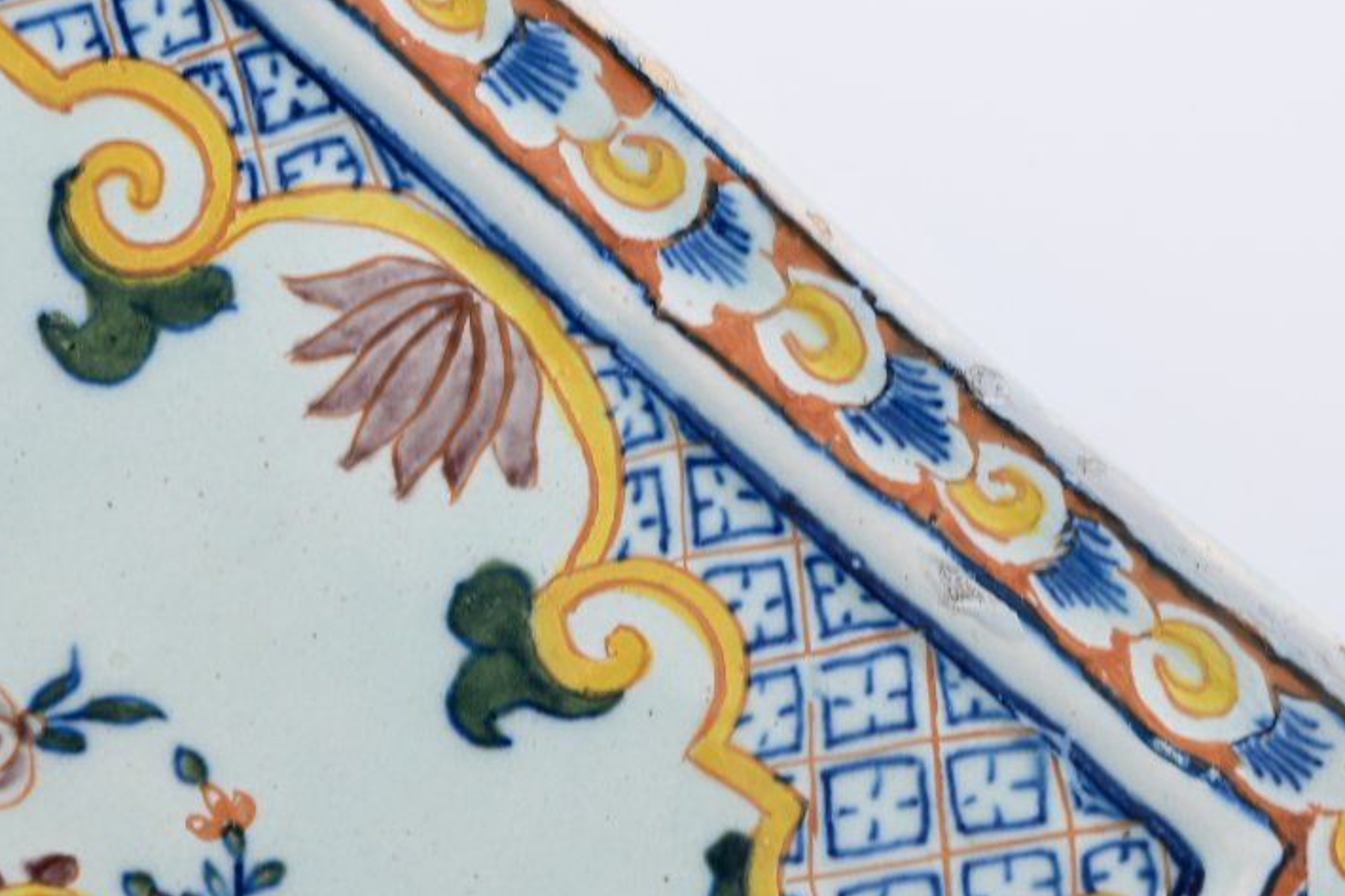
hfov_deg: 6.1
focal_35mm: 338
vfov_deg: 4.1
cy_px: 206
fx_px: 12624
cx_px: 695
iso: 100
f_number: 10
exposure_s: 1/25
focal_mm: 200
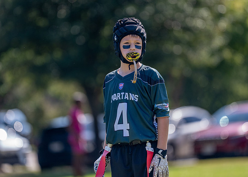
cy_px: 81
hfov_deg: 6.8
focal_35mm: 295
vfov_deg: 4.9
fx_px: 2077
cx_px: 122
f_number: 2.8
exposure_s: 1/2000
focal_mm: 200
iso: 200
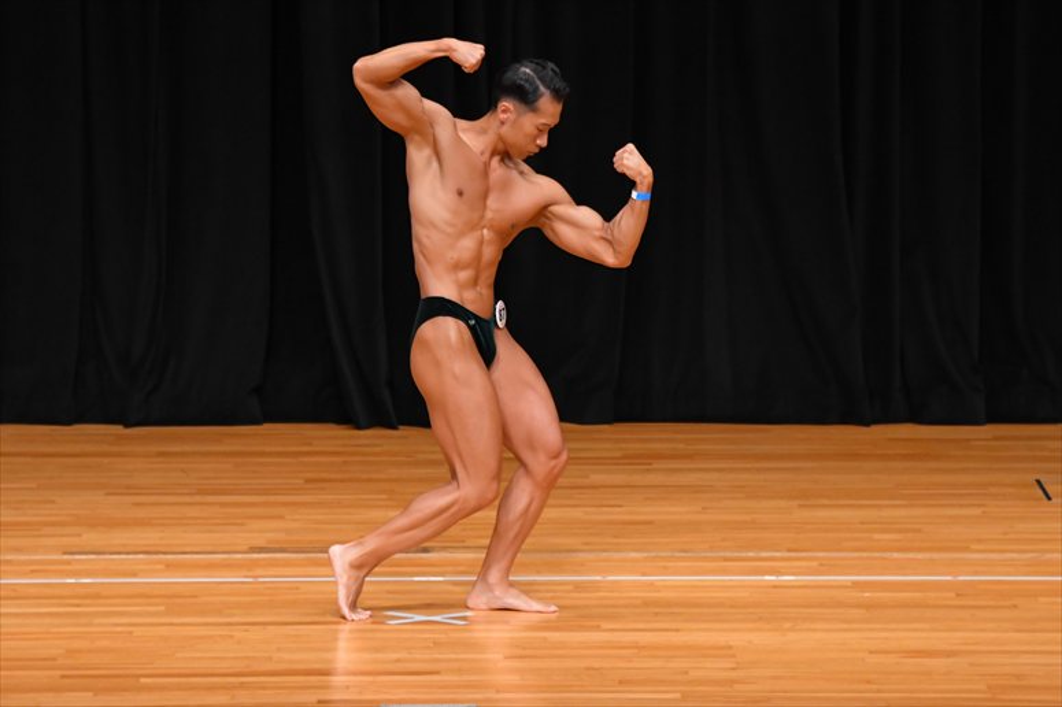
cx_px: 531
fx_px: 8404
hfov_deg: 7.2
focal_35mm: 285
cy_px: 354
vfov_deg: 4.8
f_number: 5.6
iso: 3200
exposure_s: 1/400
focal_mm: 190
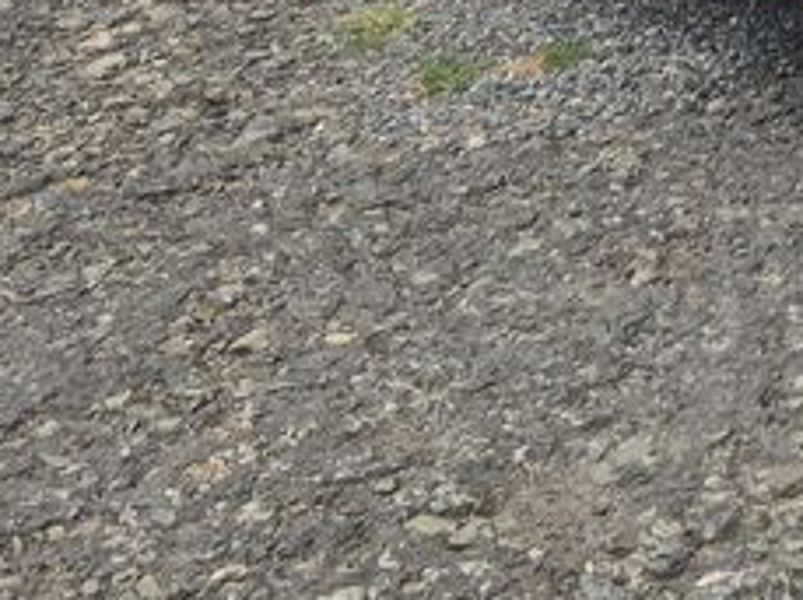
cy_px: -326
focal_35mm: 103
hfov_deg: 17.9
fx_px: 2386
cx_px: 1041
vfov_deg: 13.4
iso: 25
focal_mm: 5.4
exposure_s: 1/958
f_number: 1.8
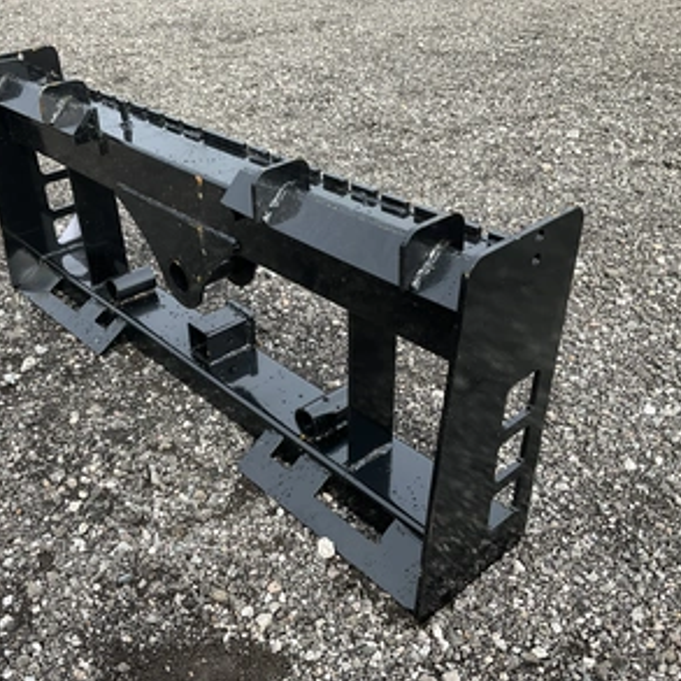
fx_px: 779
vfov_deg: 47.2
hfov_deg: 47.0
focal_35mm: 35
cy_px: 346
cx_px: 281
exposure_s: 1/428
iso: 25
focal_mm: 3
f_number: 1.8
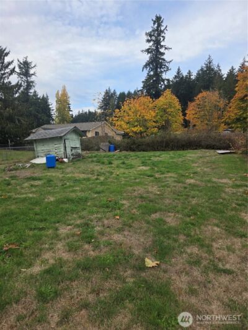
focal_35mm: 23
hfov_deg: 58.9
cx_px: 124
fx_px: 220
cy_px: 165
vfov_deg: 73.9
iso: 25
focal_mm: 5.4
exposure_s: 1/535
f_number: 1.8
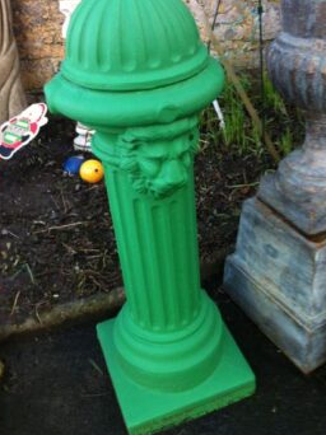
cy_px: 193
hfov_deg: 35.1
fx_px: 515
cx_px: 181
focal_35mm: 41
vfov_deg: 45.7
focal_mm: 3.85
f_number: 2.8
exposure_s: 1/60
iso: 100
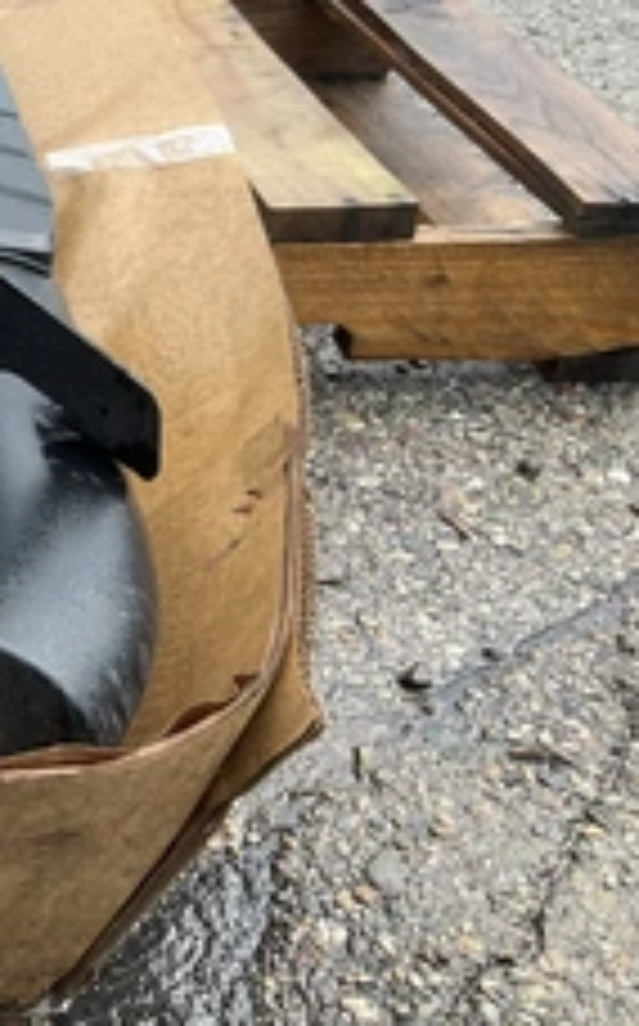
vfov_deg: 37.3
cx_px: -243
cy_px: 369
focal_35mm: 54
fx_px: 1508
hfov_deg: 21.2
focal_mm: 3
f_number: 1.8
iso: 16
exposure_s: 1/122
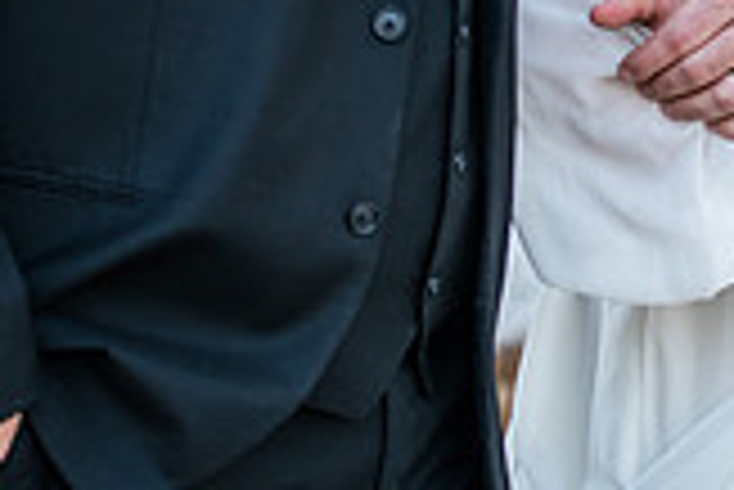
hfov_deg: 6.5
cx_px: 822
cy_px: -245
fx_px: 6387
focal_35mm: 313
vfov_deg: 4.4
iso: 200
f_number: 3.2
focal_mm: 78
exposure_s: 1/400
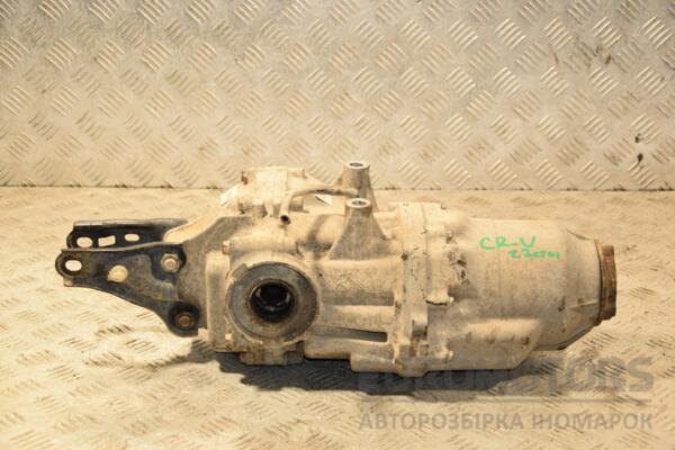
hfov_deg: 28.1
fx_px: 1350
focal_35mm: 72
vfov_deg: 18.9
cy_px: 225
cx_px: 338
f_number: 4.8
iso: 800
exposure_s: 1/160
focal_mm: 48
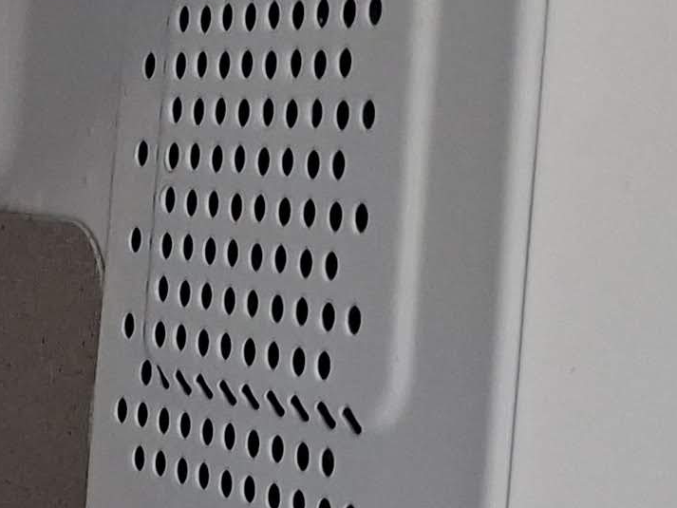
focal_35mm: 129
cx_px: -1213
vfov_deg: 11.3
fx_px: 2523
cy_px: 543
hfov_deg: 11.2
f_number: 1.8
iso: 250
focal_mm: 5.54
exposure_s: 1/50
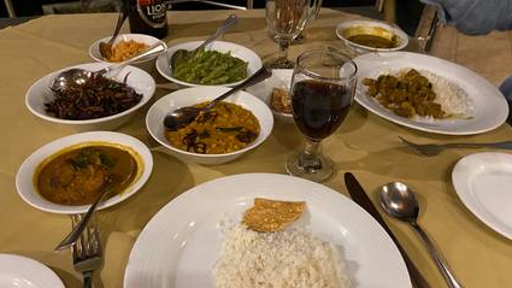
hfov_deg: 61.0
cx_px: 273
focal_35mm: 32
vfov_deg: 36.6
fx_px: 434
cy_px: 159
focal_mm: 4.25
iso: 640
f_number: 1.8
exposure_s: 1/25
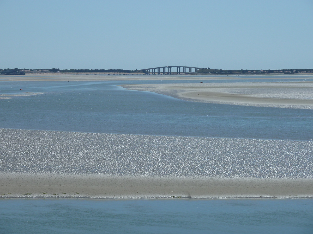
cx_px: 156
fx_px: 1157
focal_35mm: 128
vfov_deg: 11.6
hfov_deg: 15.4
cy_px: 117
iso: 80
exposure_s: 1/800
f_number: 5.6
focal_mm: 21
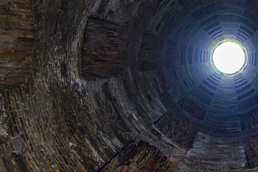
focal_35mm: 53
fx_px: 379
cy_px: 63
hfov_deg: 35.7
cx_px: 223
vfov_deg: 25.4
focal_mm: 18
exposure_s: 1/30
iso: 100
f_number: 3.5
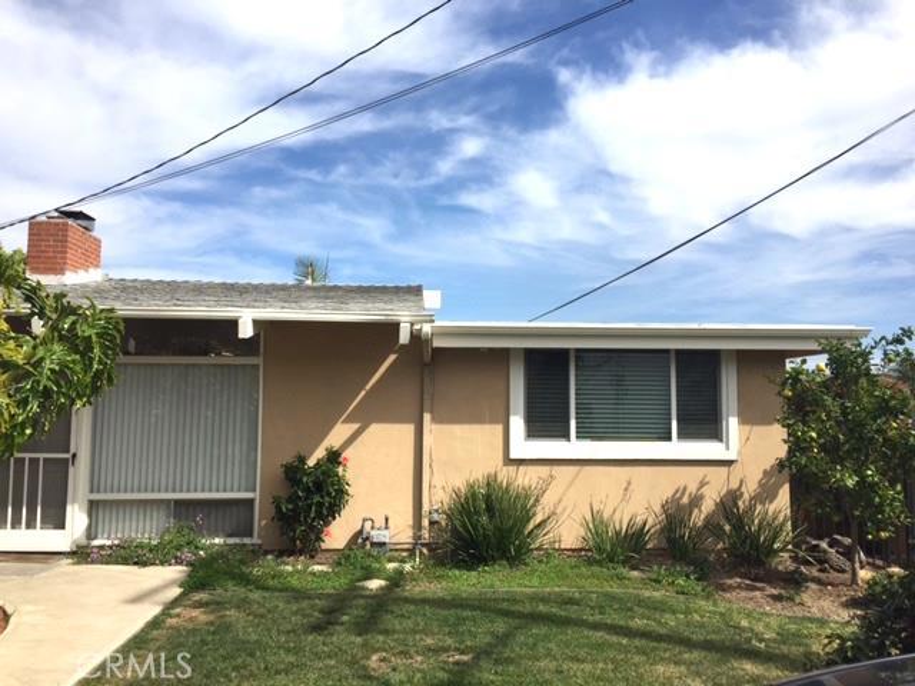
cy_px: 343
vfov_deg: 48.2
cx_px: 458
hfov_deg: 61.7
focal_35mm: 29
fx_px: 767
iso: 32
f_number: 2.2
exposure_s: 1/2825
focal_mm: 4.15
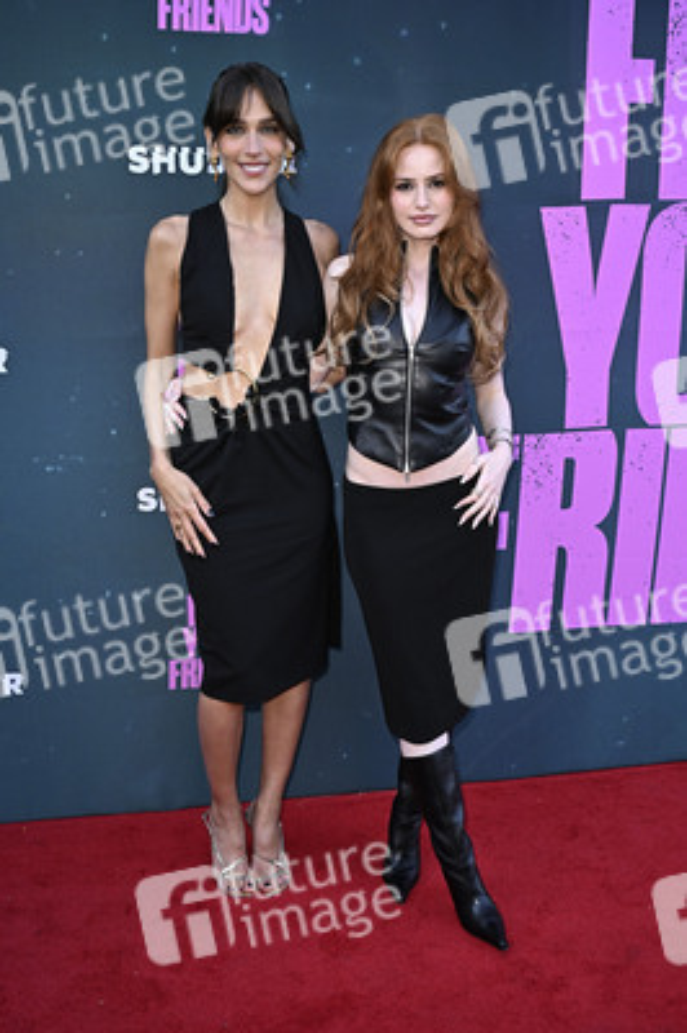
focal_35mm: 37
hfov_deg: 35.9
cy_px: 516
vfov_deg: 51.9
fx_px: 1061
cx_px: 344
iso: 1600
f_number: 6.3
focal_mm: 37
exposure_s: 1/320
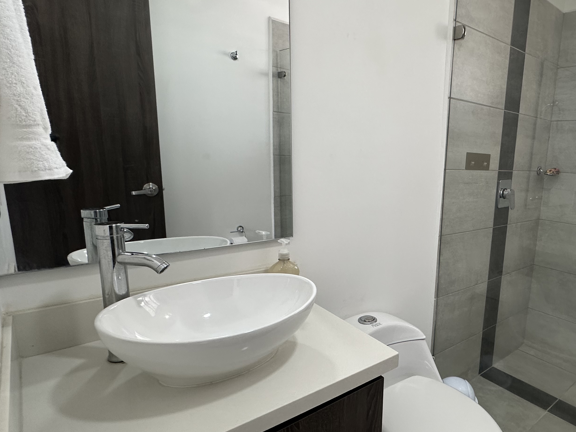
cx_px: 408
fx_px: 383
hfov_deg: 70.5
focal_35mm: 23
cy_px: 234
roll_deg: -2.7
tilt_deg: -13.9
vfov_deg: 58.8
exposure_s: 1/99
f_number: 2.2
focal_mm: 2.22
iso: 160
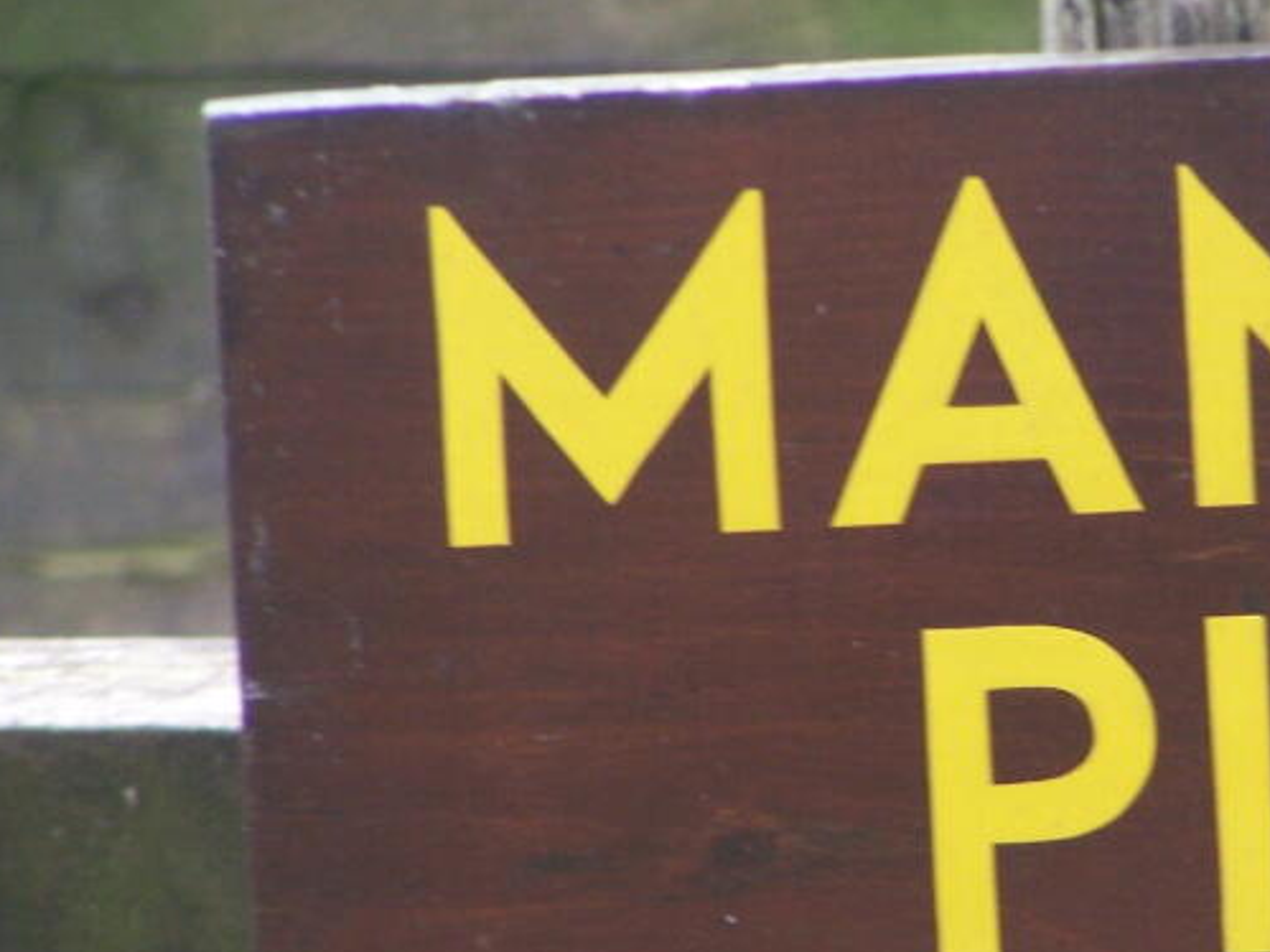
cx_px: 1199
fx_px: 25382
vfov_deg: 2.1
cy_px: 705
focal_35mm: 692
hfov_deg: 2.9
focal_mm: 55.9
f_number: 3.6
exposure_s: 1/100
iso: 140
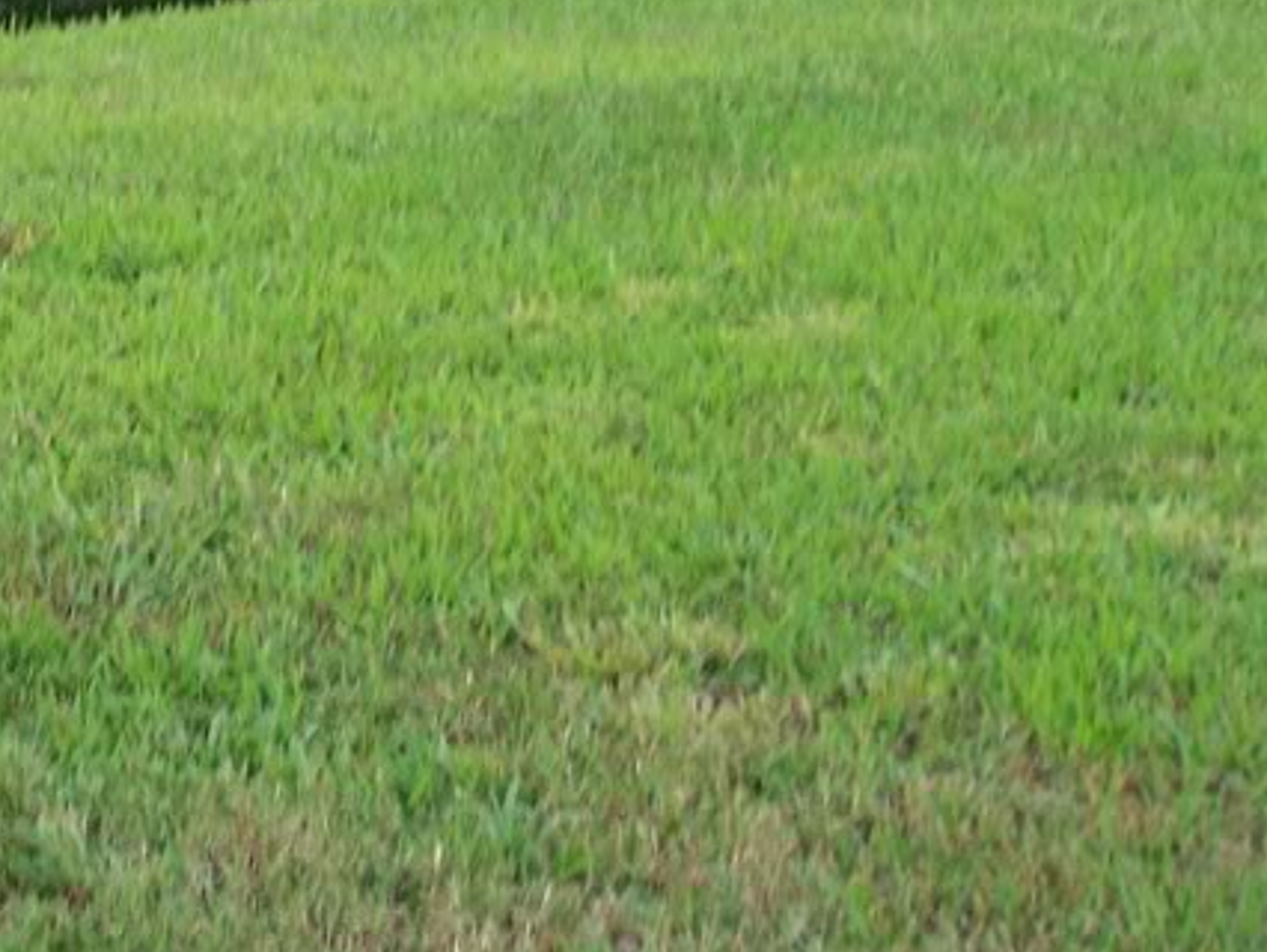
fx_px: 5896
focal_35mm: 161
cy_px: 125
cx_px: -113
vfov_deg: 9.2
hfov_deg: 12.1
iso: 160
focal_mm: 11.1
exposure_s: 1/25
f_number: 3.2
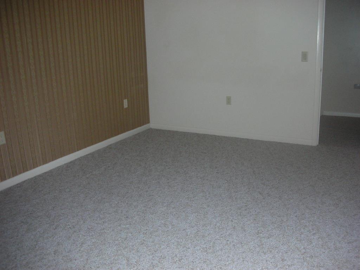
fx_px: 364
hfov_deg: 52.6
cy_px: 135
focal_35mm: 35
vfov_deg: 40.7
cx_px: 180
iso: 200
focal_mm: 5.8
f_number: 3
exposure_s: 1/60.1
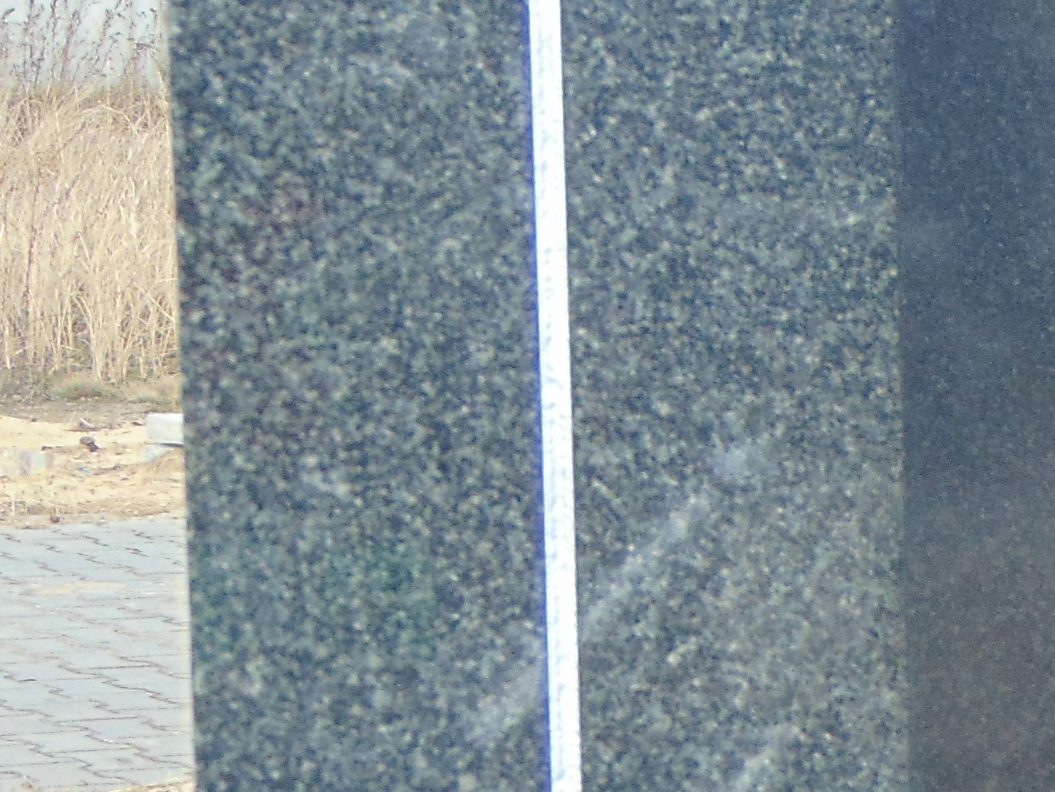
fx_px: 7528
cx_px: 1385
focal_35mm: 247
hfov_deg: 7.9
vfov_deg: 6.0
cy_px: 598
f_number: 3.7
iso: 80
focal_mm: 12.8
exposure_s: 1/125
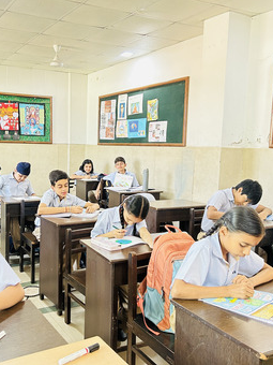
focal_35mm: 35
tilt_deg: -5.9
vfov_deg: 52.6
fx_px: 368
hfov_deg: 40.3
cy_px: 182
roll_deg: -0.6
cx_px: 94
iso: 200
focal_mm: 5.7
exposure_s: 1/50
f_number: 1.5
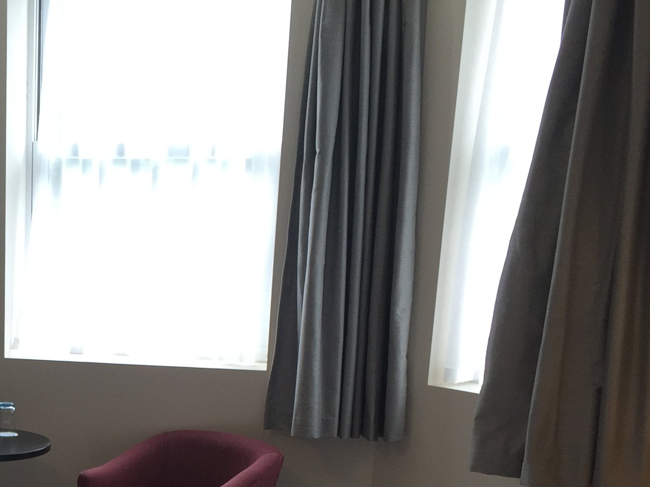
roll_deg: -1.4
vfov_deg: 20.0
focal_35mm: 70
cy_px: 552
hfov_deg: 26.3
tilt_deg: -16.2
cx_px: 4
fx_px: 1314
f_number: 2.2
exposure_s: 1/50
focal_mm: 4.15
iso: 32
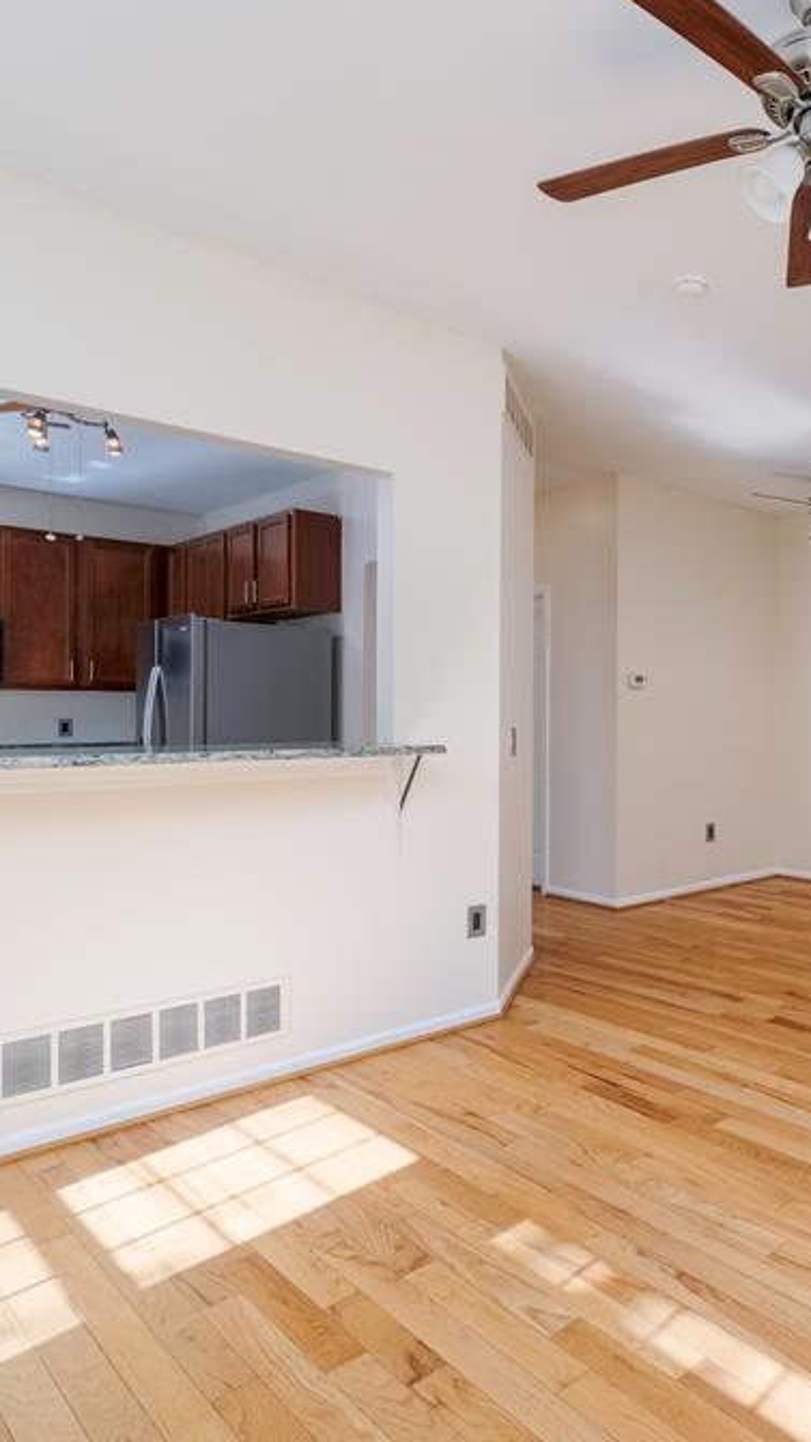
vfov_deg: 76.3
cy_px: 712
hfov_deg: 43.3
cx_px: 740
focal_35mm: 24
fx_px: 917
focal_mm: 10
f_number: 7.1
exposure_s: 1/125
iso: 800
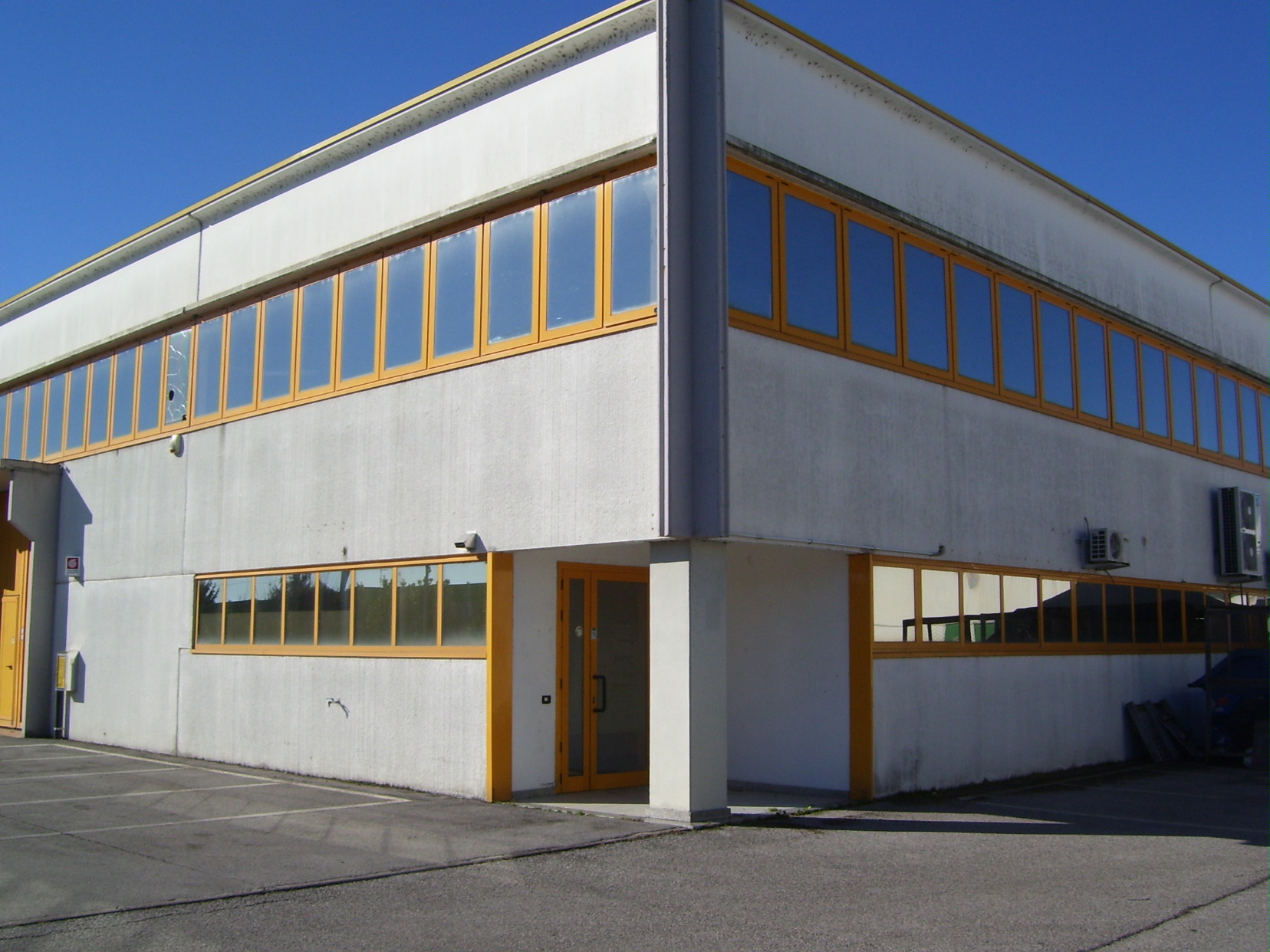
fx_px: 1321
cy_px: 476
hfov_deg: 51.4
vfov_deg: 39.7
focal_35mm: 36
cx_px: 635
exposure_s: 1/750
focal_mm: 6
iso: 80
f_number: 4.8
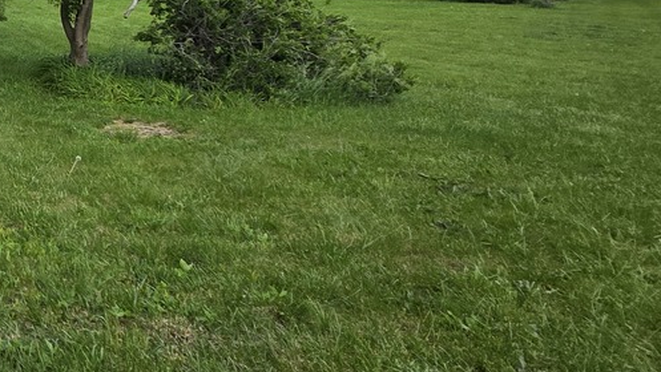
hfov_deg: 32.4
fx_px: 719
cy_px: 11
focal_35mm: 41
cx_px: -253
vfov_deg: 27.6
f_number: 1.9
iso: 40
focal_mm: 2.2
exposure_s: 1/1829
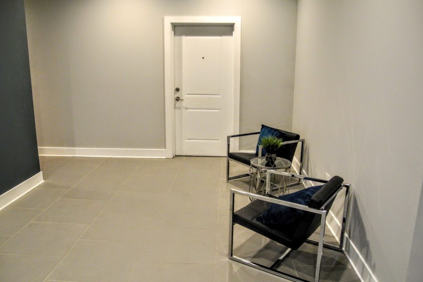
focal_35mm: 22
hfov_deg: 78.6
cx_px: 212
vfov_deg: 57.2
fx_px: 258
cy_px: 142
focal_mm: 4.5
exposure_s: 1/31
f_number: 2.8
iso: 400
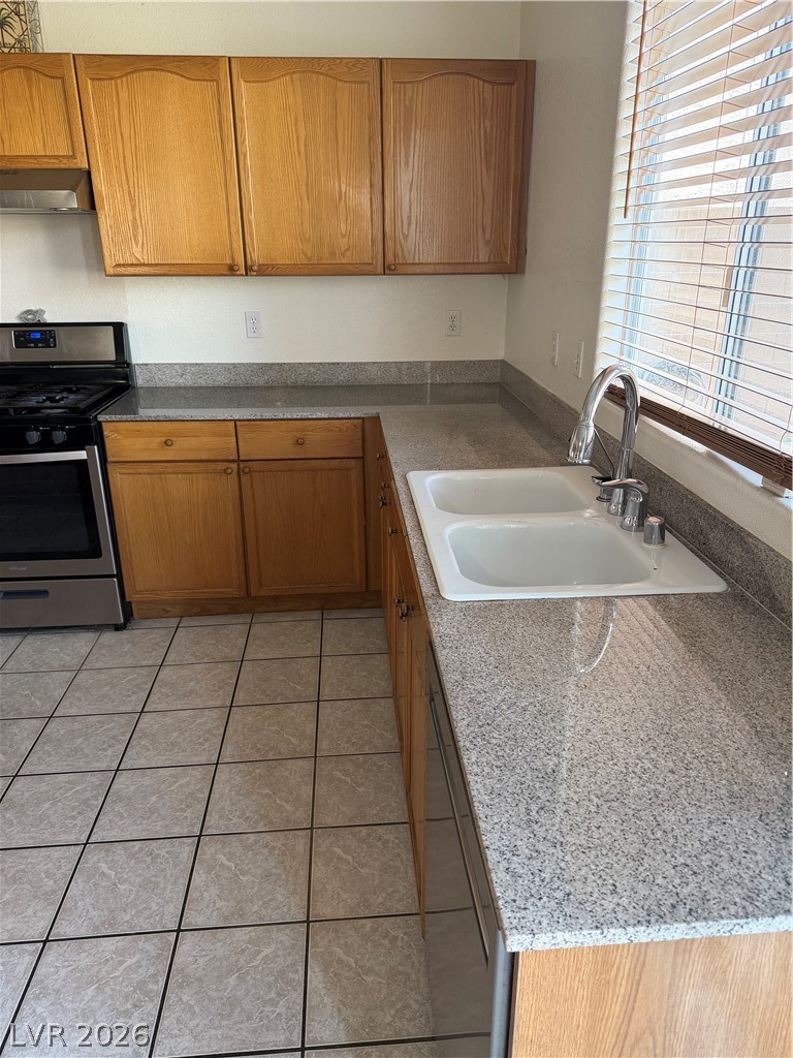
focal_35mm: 24
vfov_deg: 71.6
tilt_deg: -21.4
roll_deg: +1.0
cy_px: 529
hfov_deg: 56.8
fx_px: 733
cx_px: 396
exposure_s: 1/120
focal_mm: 6.76
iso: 250
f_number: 1.78
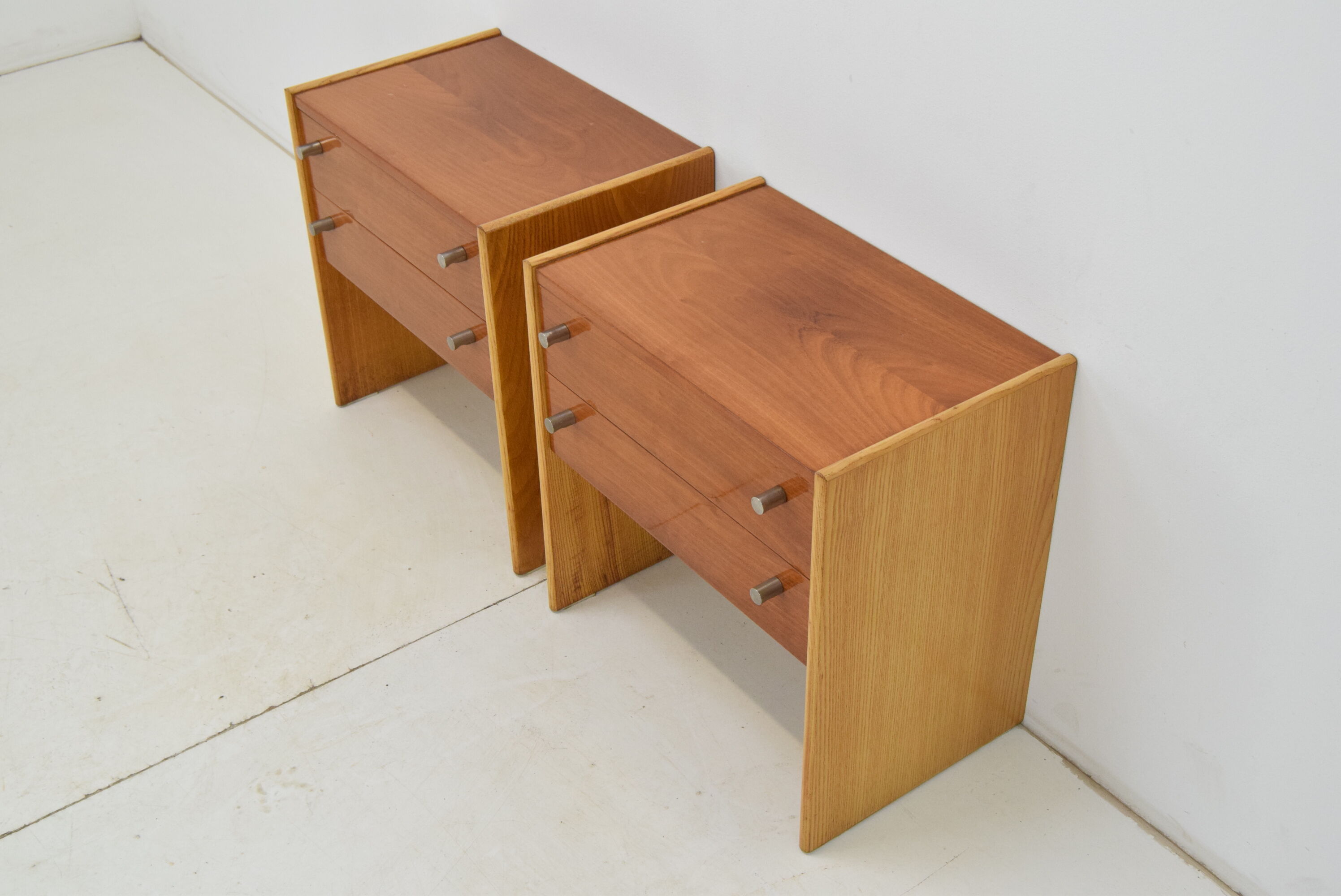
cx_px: 670
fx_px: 1677
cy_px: 448
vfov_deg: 29.9
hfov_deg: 43.6
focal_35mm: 45
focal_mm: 30
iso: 1600
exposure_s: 1/200
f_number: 7.1
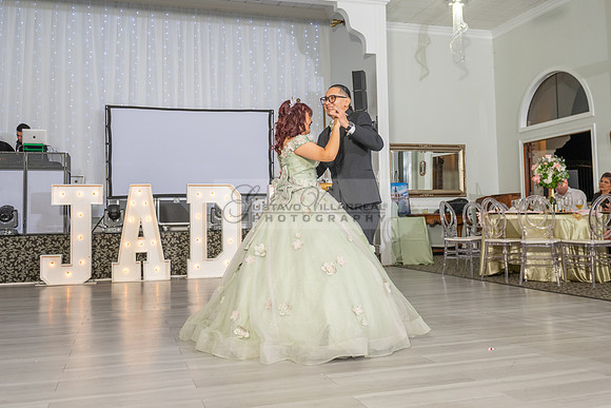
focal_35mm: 35
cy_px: 188
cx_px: 304
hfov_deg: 53.8
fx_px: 602
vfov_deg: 37.4
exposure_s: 1/160
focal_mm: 27
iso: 500
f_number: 3.5
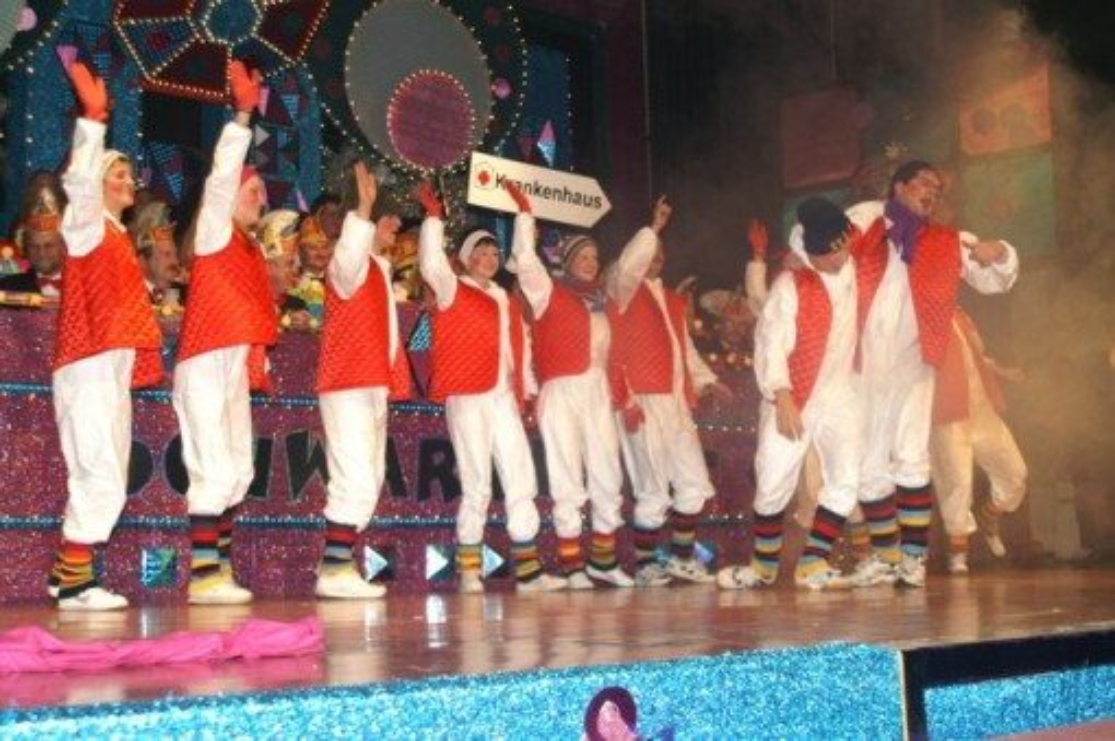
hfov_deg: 46.4
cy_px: 370
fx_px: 1300
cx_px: 558
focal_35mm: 42
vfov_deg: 31.8
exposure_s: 1/60
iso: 400
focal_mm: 28
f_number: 4
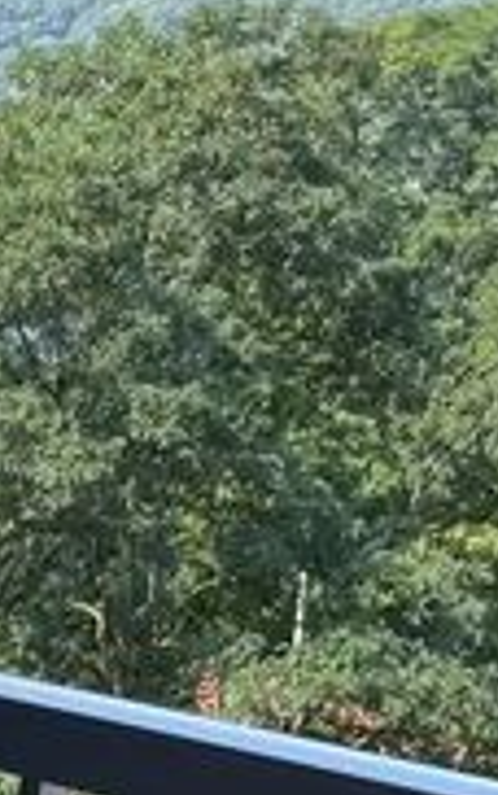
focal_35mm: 143
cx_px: -1022
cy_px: 1057
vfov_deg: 14.0
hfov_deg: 7.9
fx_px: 3100
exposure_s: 1/1230
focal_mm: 6.76
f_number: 1.78
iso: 100
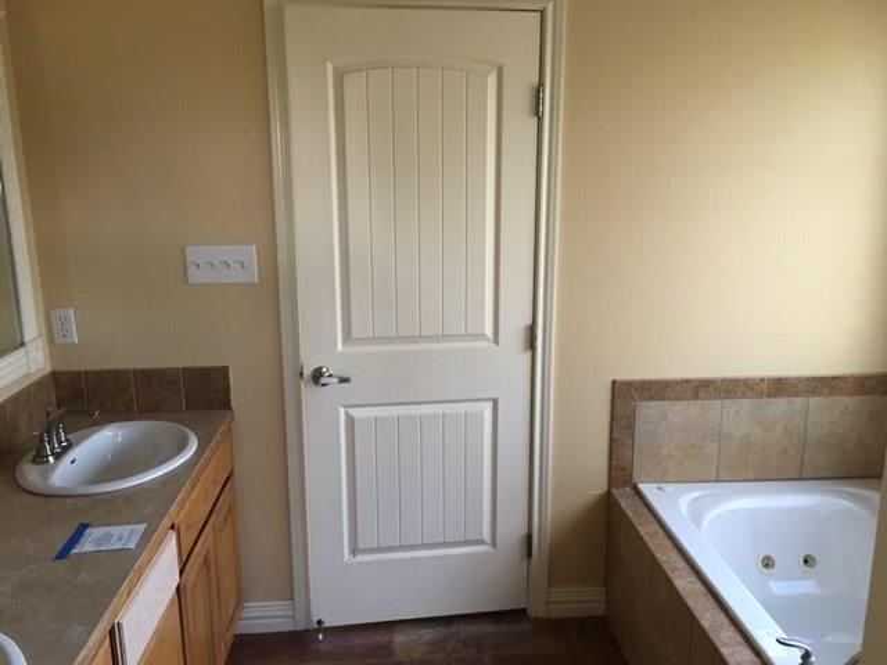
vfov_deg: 48.2
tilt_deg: -13.3
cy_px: 332
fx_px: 743
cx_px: 444
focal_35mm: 29
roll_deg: +0.5
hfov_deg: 61.7
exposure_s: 1/15
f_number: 2.2
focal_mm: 4.15
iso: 100
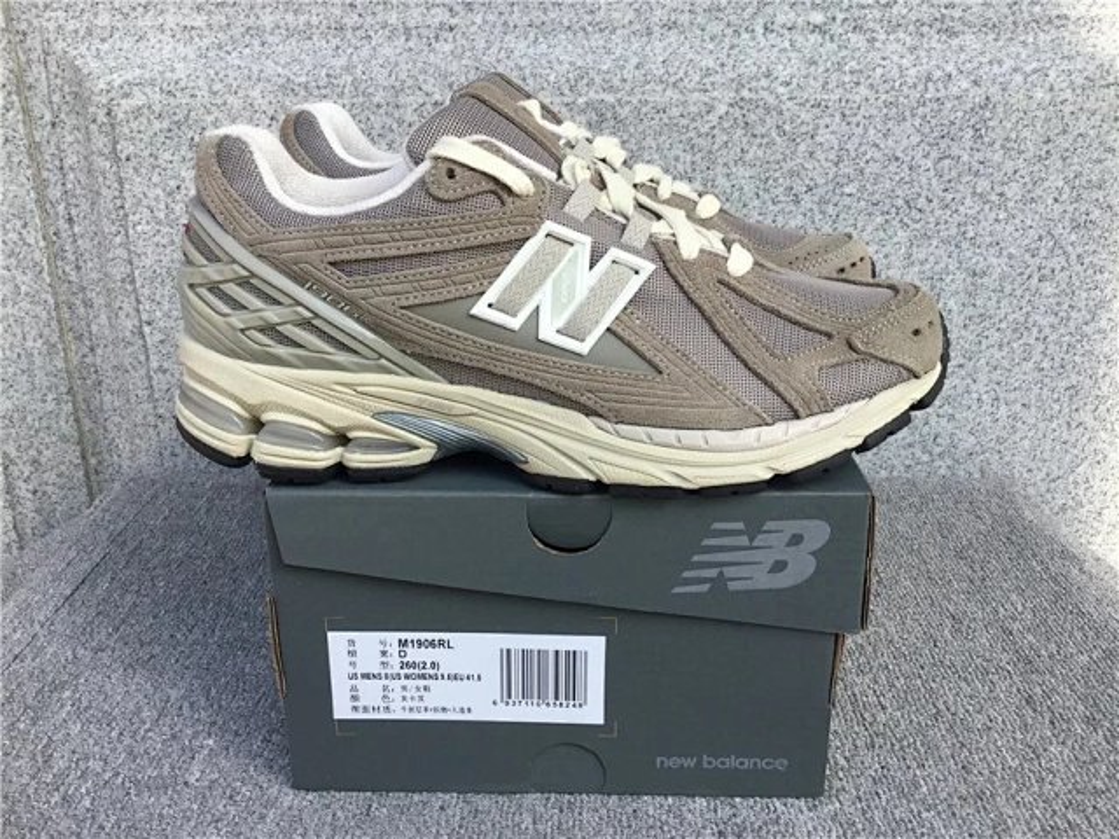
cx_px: 560
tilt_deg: -20.1
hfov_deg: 58.4
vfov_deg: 45.4
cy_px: 420
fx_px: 1002
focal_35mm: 31
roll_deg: +1.2
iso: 25
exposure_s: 1/570
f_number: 2.4
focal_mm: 3.3
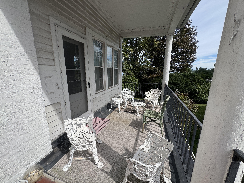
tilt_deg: -13.4
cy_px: 92
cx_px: 122
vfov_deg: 85.7
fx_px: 99
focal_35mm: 14
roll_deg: +0.5
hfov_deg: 102.1
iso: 50
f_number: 2.2
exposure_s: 1/1277
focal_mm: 2.22
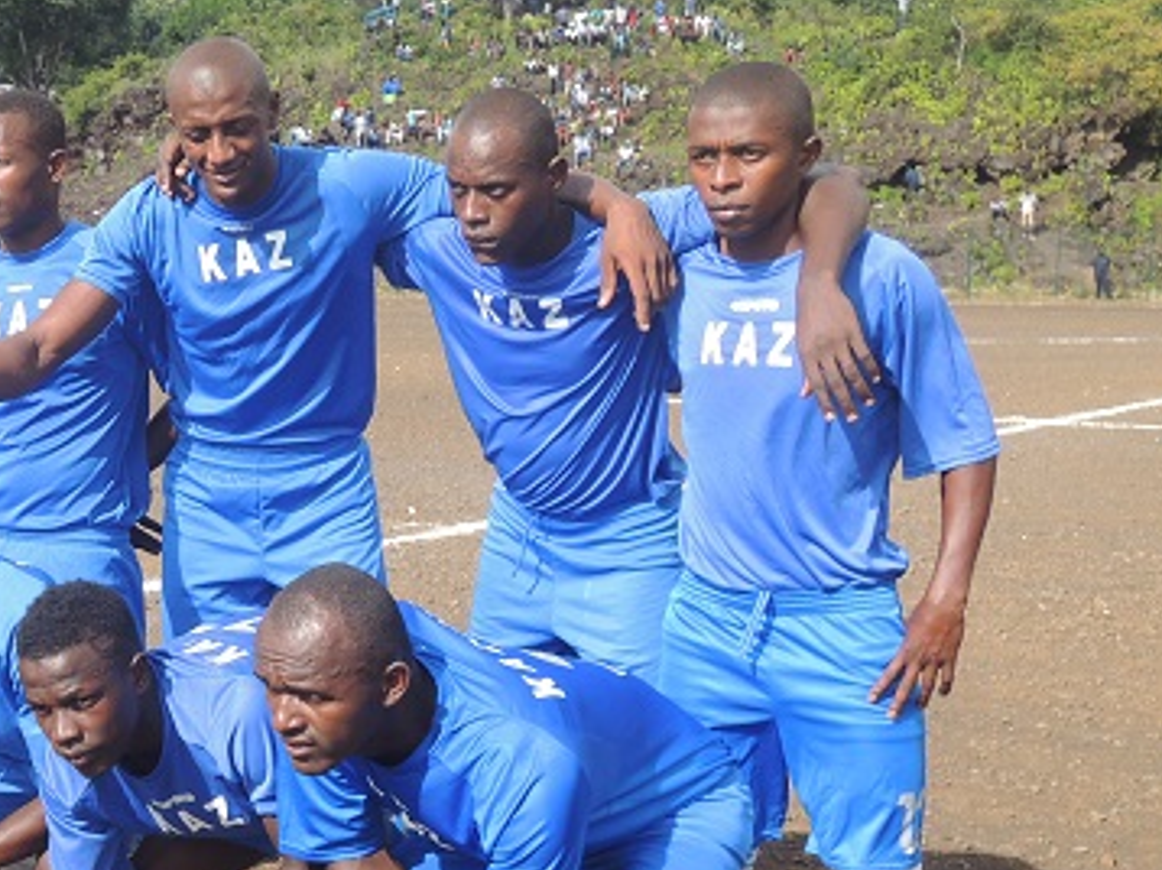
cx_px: 36
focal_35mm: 65
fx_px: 2180
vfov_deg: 22.4
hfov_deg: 28.3
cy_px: 636
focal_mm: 5.5
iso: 100
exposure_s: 1/1000
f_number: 3
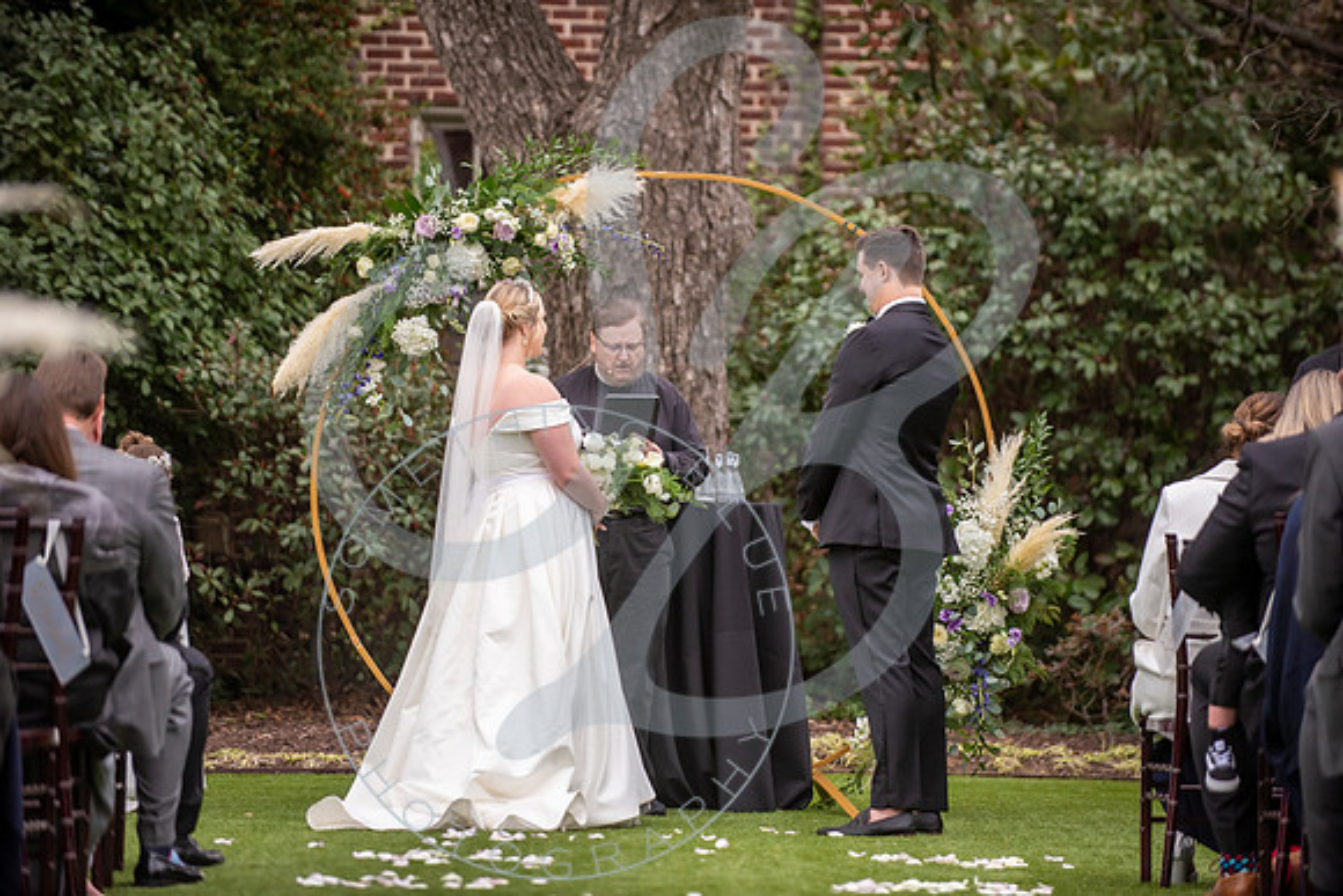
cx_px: 672
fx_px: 5970
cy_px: 448
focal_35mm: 160
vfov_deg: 8.6
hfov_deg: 12.8
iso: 640
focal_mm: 160
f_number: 2.8
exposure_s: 1/640
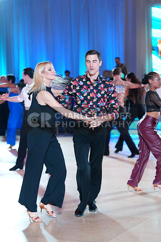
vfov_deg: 21.2
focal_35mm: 96
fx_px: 644
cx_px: 80
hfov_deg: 14.3
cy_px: 121
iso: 1600
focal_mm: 96
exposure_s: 1/500
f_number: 2.8
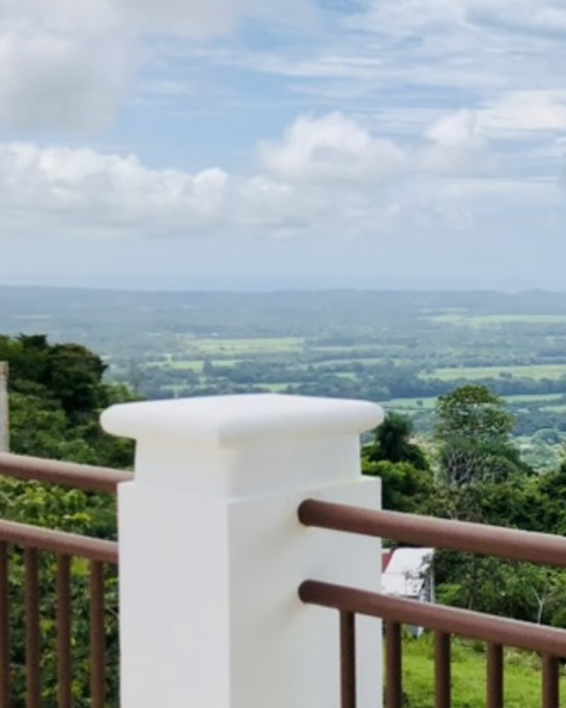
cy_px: 325
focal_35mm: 67
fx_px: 1403
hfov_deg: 19.9
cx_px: 834
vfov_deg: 28.3
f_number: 1.8
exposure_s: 1/3690
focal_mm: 3.99
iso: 20
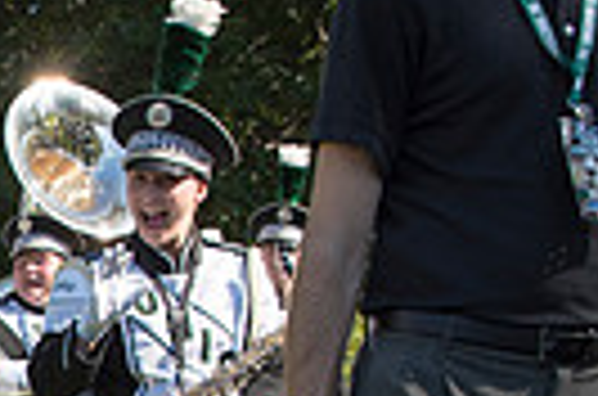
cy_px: 538
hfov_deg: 17.4
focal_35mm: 105
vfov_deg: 12.5
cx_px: -319
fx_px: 1740
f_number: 5.6
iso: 200
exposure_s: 1/800
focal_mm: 24
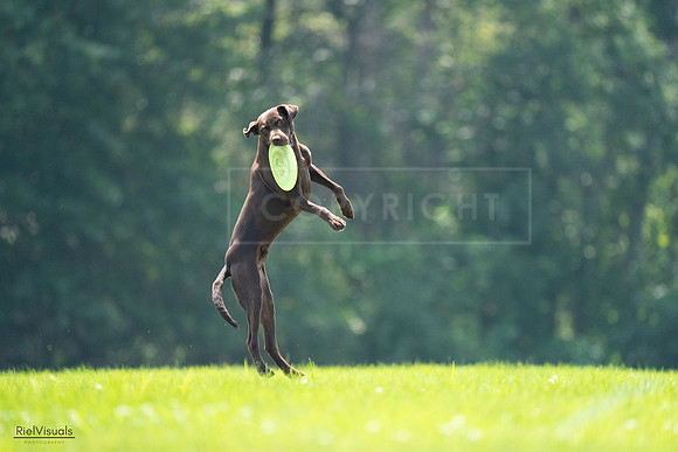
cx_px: 339
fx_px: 11302
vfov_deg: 2.3
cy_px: 226
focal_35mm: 600
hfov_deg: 3.4
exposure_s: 1/4000
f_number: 6.3
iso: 4000
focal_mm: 600
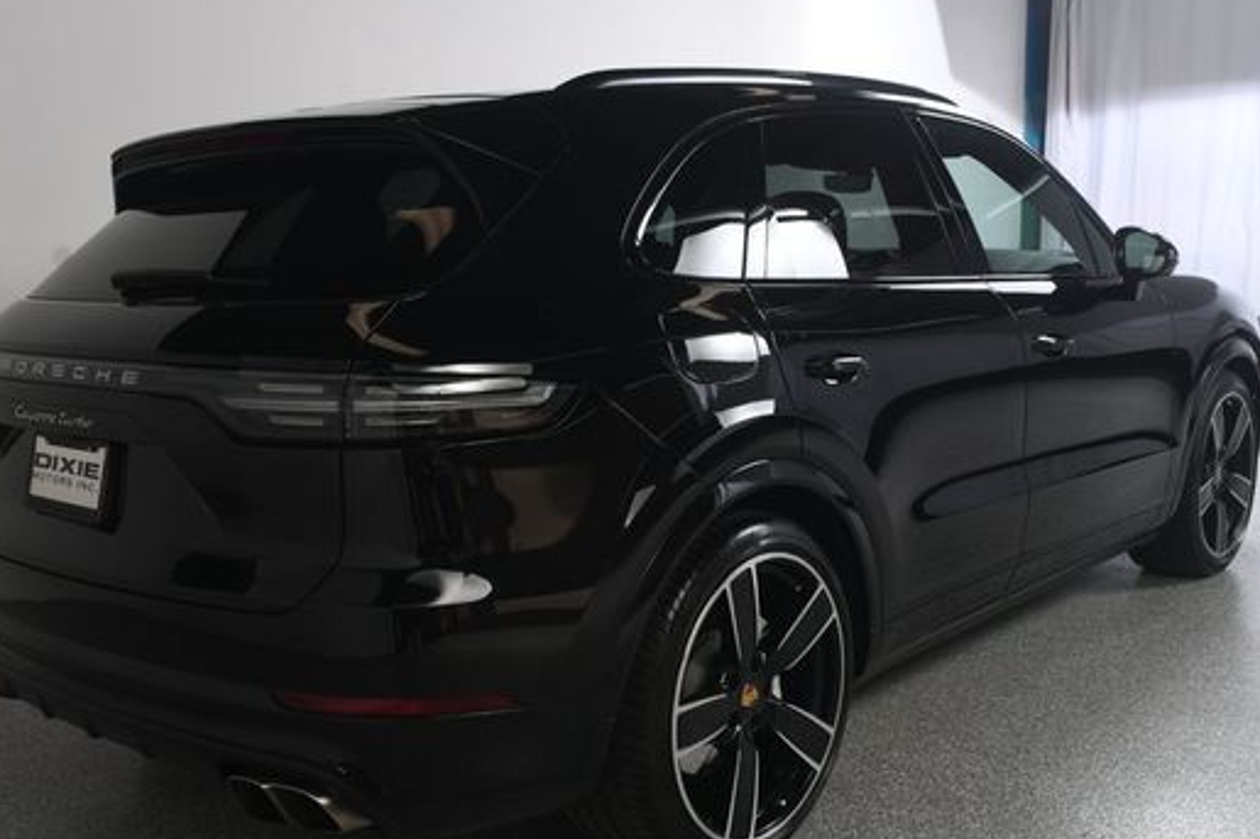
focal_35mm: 41
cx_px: 597
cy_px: 489
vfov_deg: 32.5
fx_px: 1434
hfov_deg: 47.4
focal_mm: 22
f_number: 9
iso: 100
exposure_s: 1/160
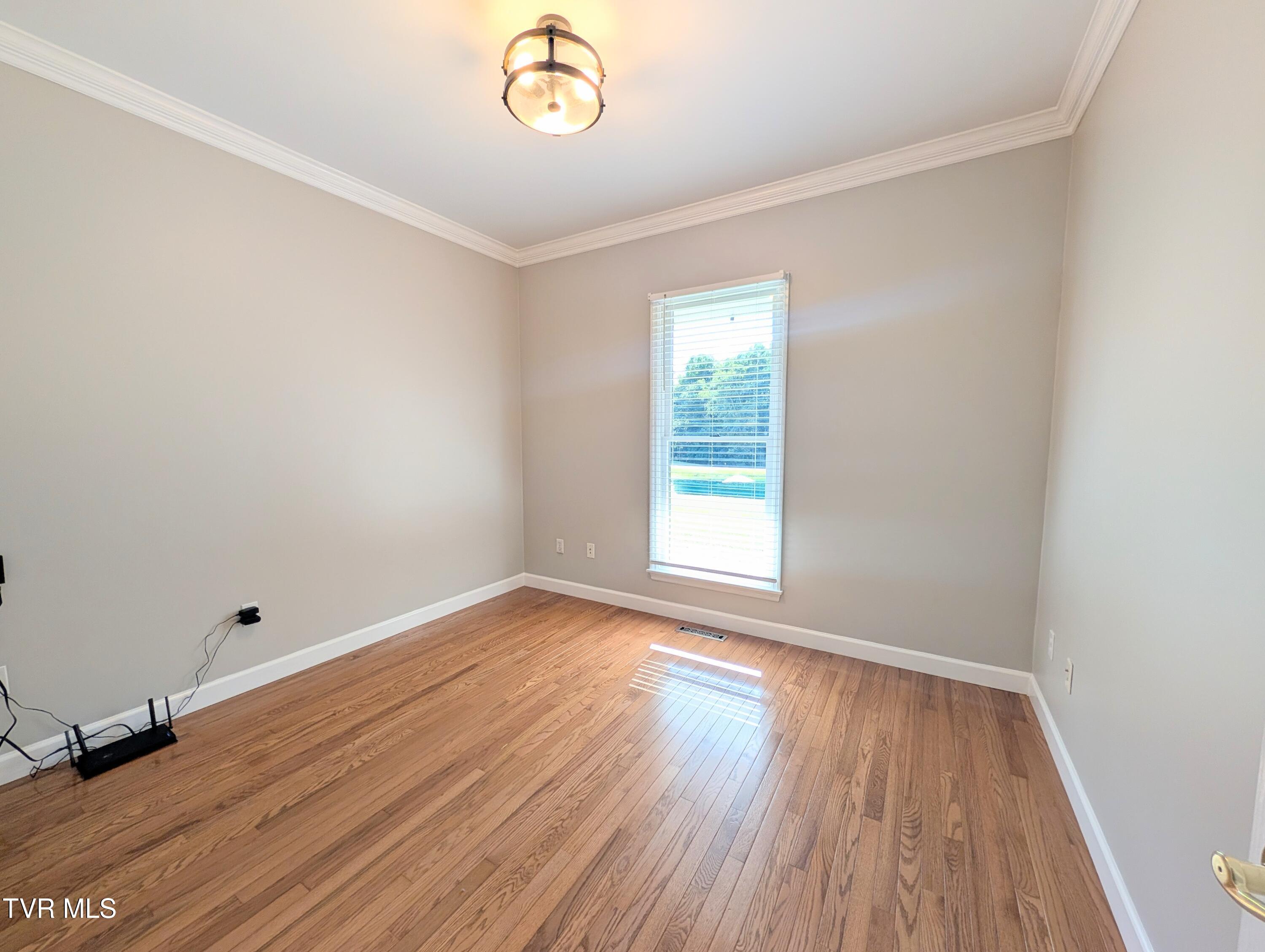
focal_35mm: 12
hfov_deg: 110.5
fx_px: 439
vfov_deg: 94.6
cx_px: 632
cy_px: 476
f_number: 1.7
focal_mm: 2.02
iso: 47
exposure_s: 1/189
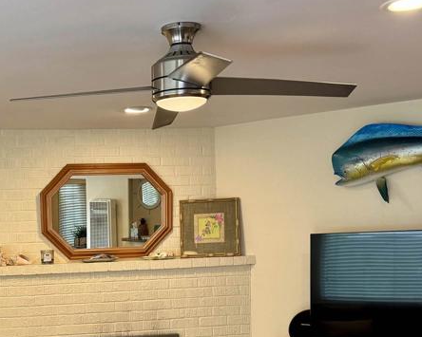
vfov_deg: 27.2
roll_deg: +1.9
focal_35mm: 54
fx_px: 674
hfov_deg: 33.8
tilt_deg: -6.2
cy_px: 294
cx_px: 89
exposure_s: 1/120
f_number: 1.78
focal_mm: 6.76
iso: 200
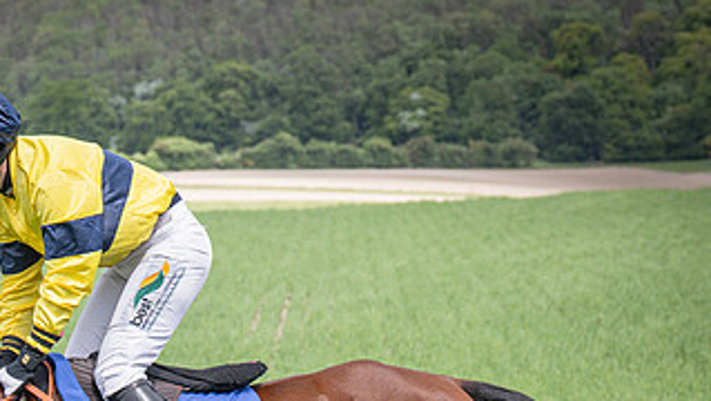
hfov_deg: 7.9
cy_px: 492
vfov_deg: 4.5
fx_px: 5113
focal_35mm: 271
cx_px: -107
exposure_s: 1/1600
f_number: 5
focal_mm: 70
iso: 400
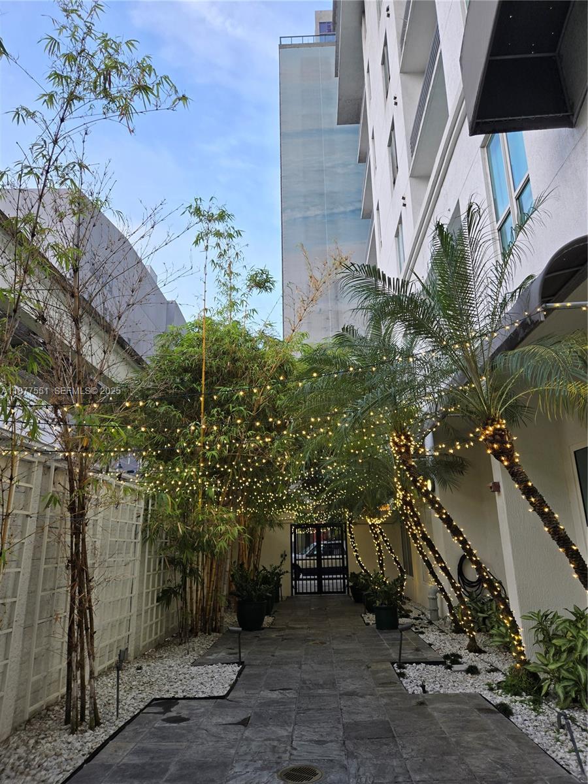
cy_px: 392
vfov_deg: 73.9
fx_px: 521
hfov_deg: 58.9
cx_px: 294
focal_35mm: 23
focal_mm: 5.4
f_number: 1.8
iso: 50
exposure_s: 1/120
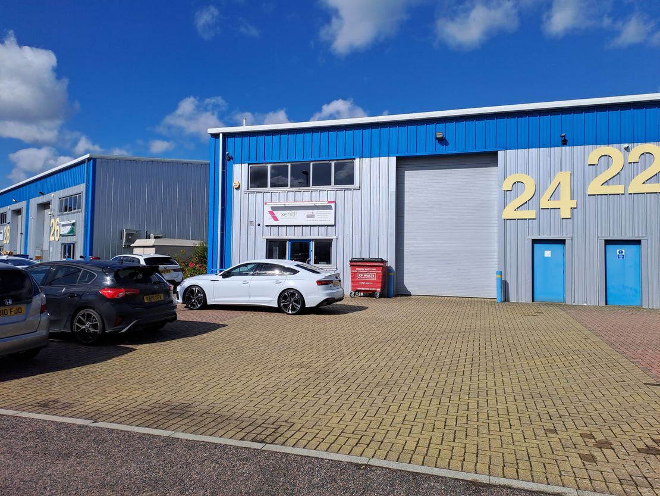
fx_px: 477
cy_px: 248
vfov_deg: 54.9
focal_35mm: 25
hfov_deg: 69.4
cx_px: 330
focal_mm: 4.65
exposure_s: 1/2770
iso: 32
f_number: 1.8
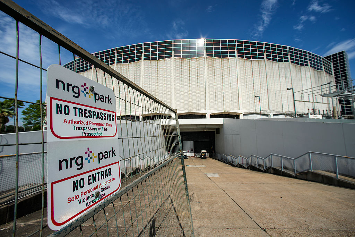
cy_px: 118
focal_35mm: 14
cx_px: 178
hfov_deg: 104.2
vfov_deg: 81.2
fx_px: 138
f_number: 8
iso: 160
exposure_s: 1/640
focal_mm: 14
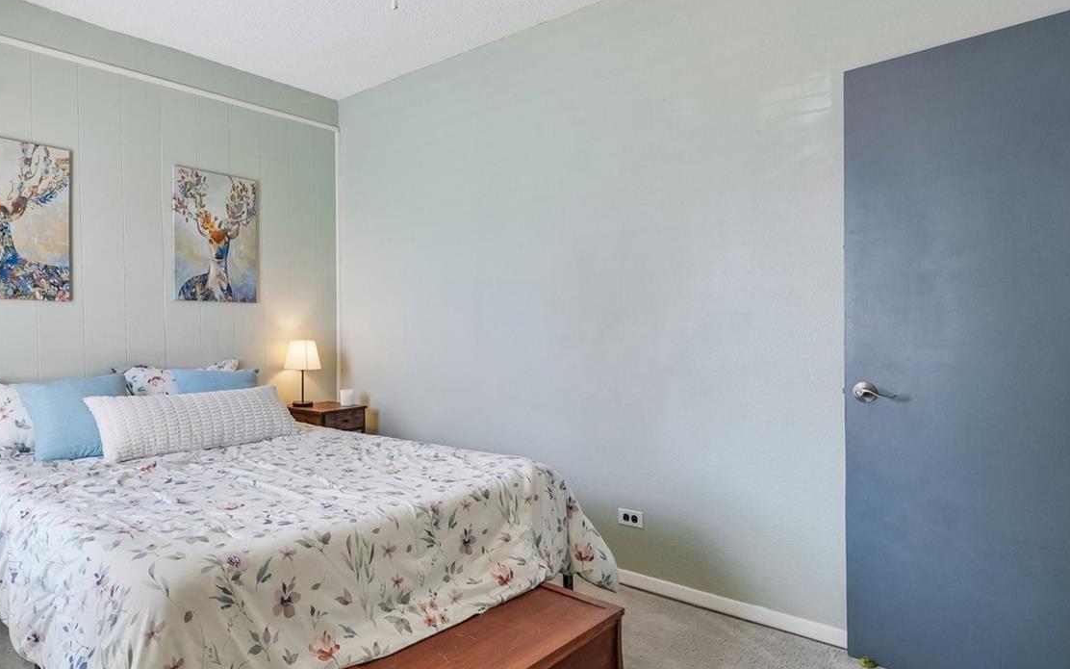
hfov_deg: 78.2
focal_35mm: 22
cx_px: 401
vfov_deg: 55.1
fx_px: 642
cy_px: 335
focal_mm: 10
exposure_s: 1/30
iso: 800
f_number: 8
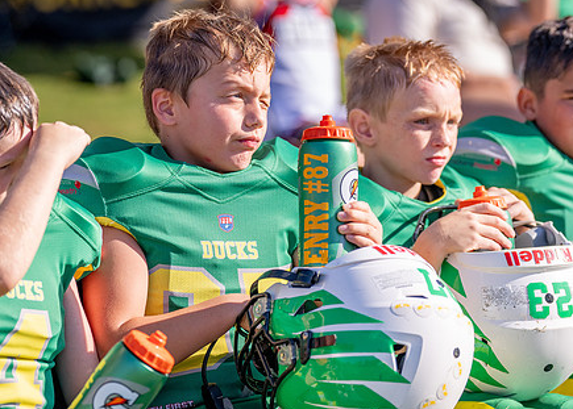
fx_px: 2784
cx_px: 236
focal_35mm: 171
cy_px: 156
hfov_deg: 11.7
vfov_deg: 8.4
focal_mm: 113
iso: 250
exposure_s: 1/4000
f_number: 2.8
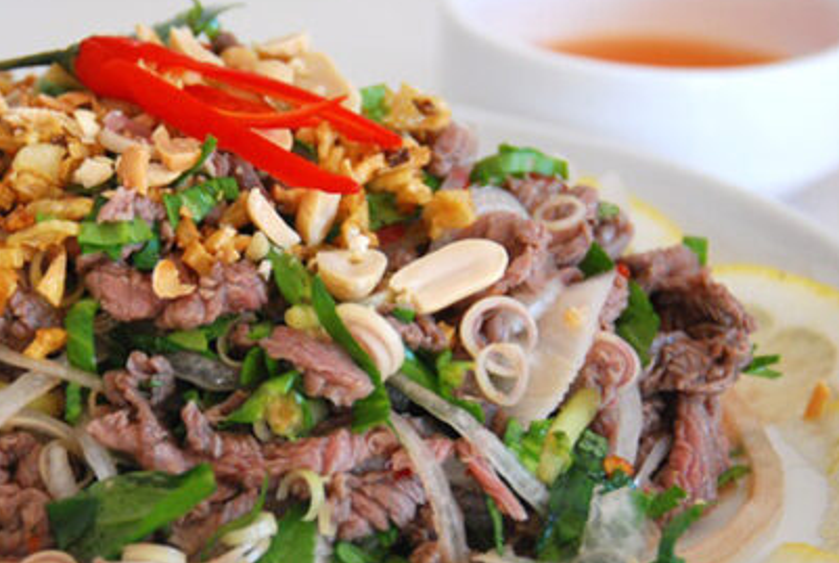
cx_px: 163
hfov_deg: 10.2
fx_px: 4691
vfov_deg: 6.9
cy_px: 370
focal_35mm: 201
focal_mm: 75
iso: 500
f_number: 5.3
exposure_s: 1/60
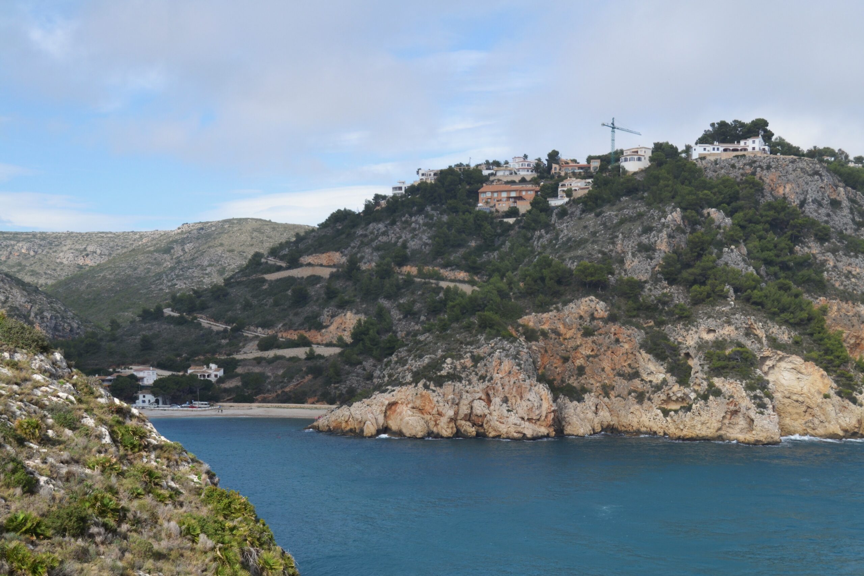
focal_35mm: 45
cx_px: 432
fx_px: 1080
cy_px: 288
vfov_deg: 29.9
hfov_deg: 43.6
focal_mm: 30
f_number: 7.1
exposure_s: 1/200
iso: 100
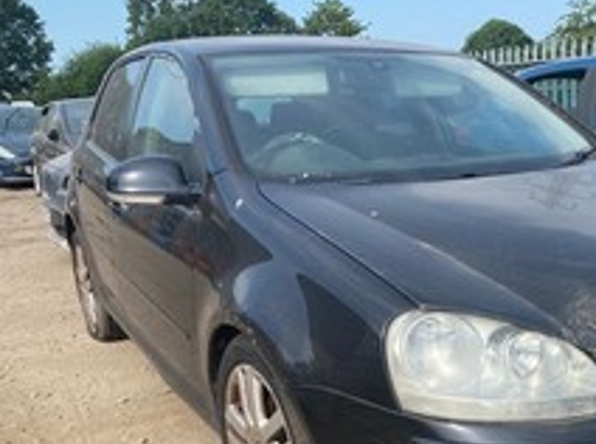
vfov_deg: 33.0
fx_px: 739
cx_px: 472
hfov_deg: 42.1
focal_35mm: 43
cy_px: 315
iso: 32
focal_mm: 4.25
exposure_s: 1/1316
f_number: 1.8
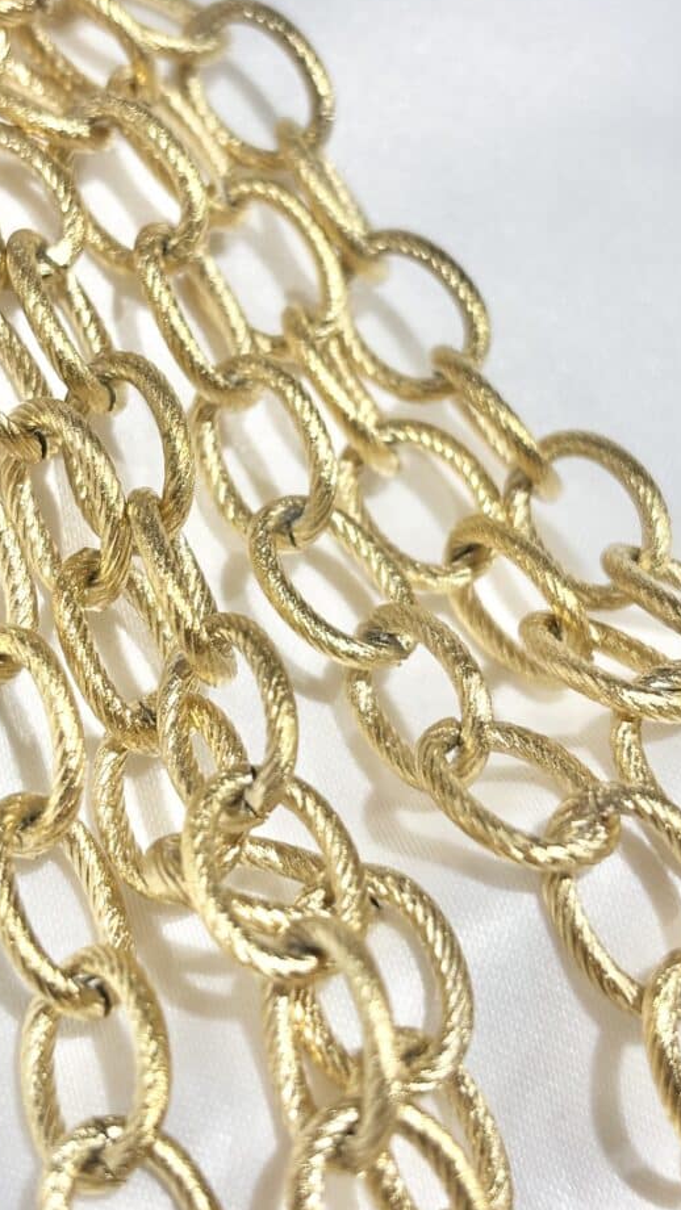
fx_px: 2023
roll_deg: +7.1
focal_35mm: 63
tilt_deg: -37.5
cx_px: 294
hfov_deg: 19.1
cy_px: 548
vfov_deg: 33.3
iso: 32
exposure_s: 1/250
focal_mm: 5.96
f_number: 1.6
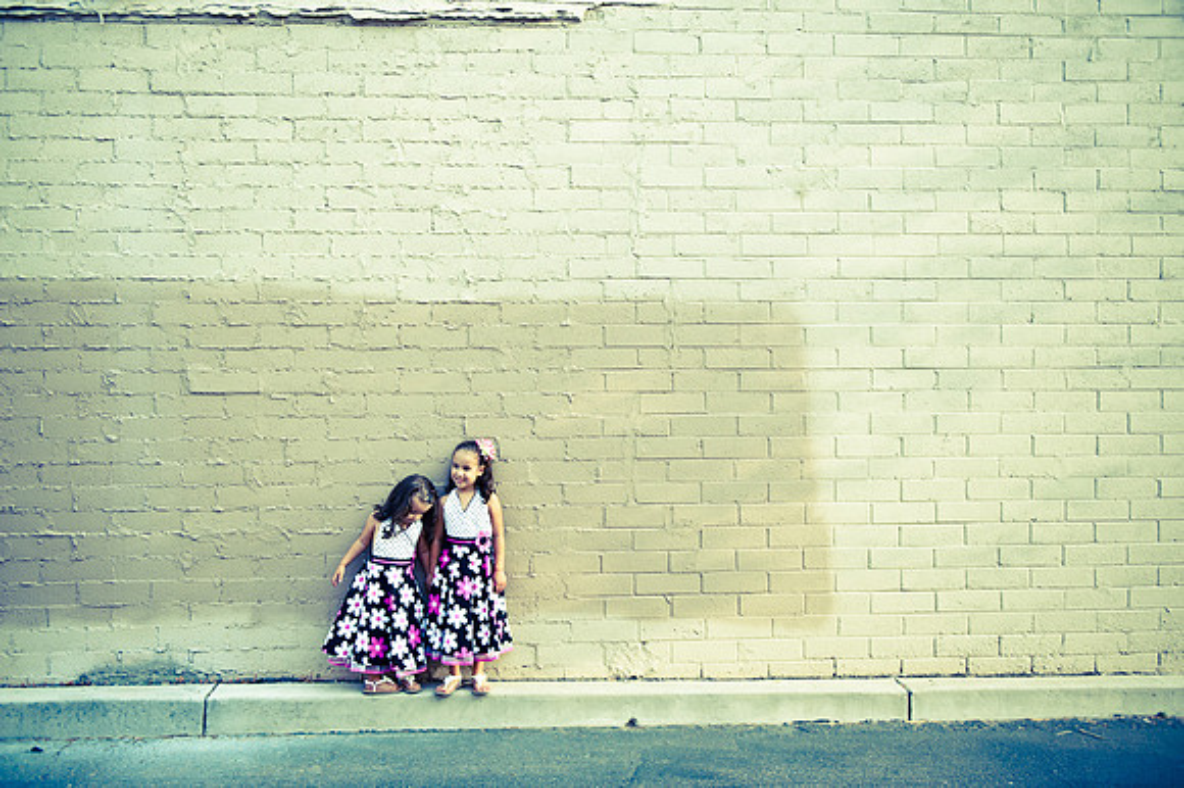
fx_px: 1052
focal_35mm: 32
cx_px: 592
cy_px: 394
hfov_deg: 58.7
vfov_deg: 41.1
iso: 200
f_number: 2.8
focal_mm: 32
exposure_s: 1/400
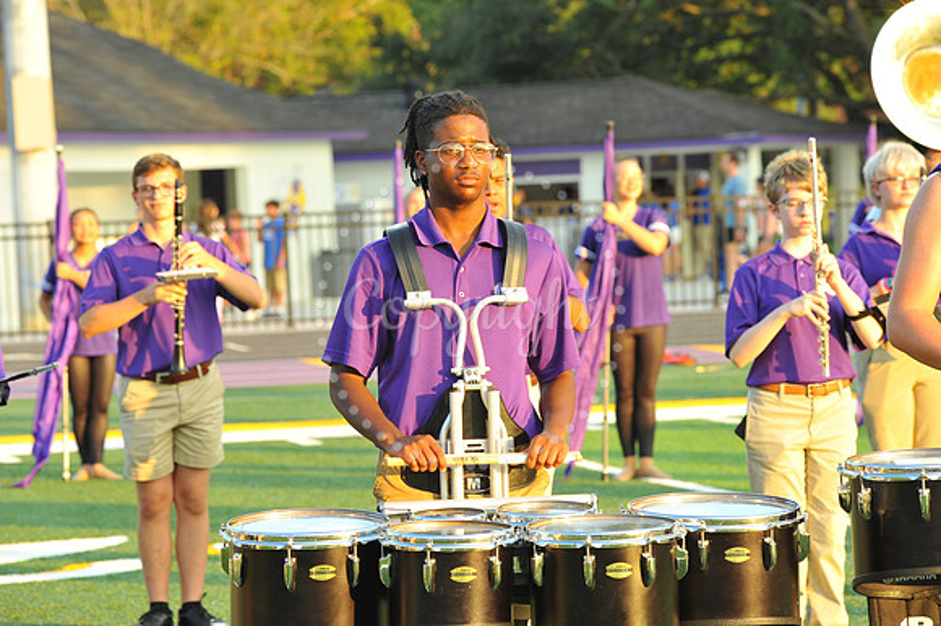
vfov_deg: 9.5
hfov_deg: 14.2
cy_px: 313
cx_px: 470
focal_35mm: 145
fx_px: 3788
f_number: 7.1
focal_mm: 145
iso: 250
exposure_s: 1/80
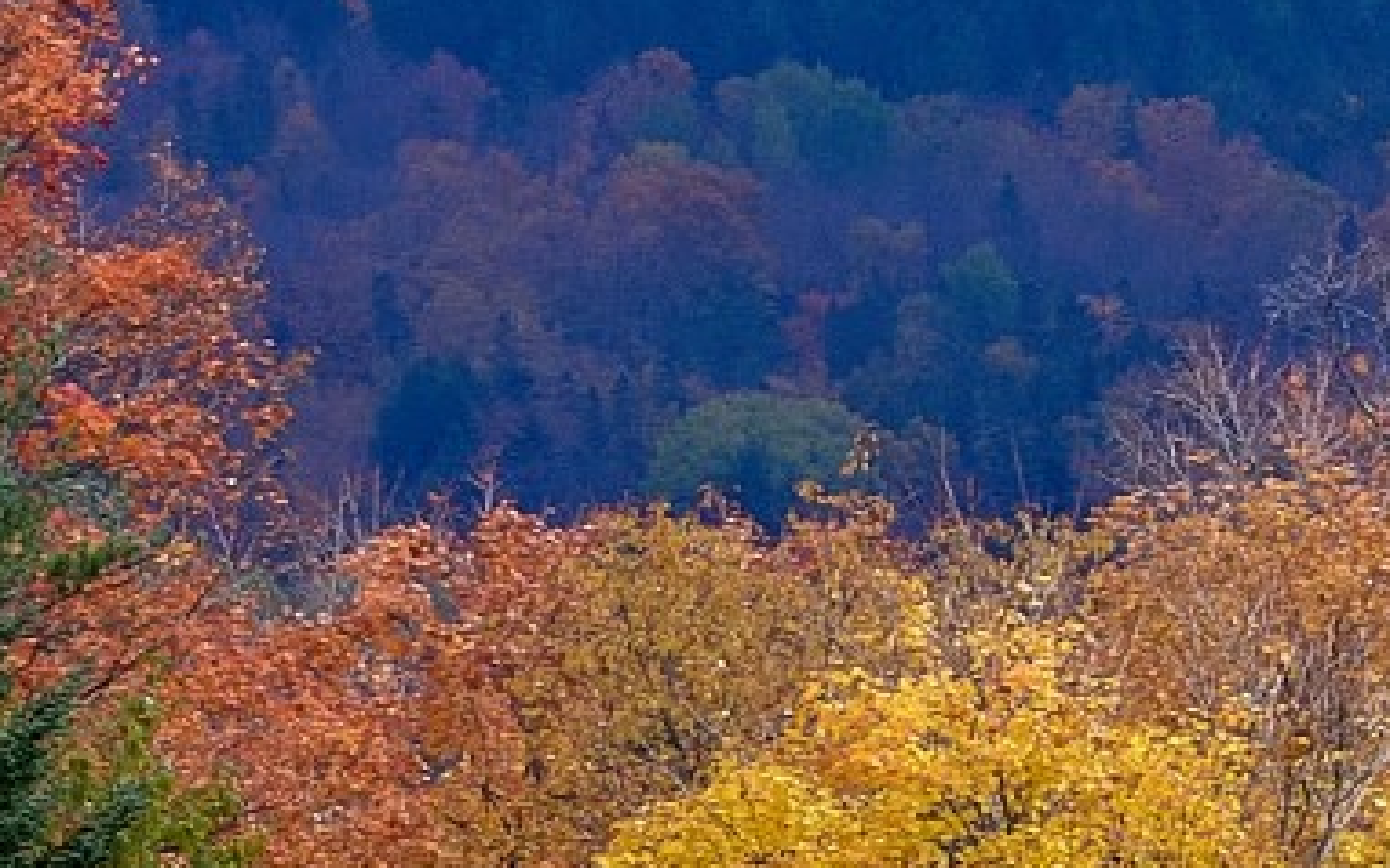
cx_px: 1430
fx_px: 32574
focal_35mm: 860
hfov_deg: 2.4
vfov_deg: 1.5
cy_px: 1793
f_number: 18
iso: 800
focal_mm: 128.6
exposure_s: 1/50
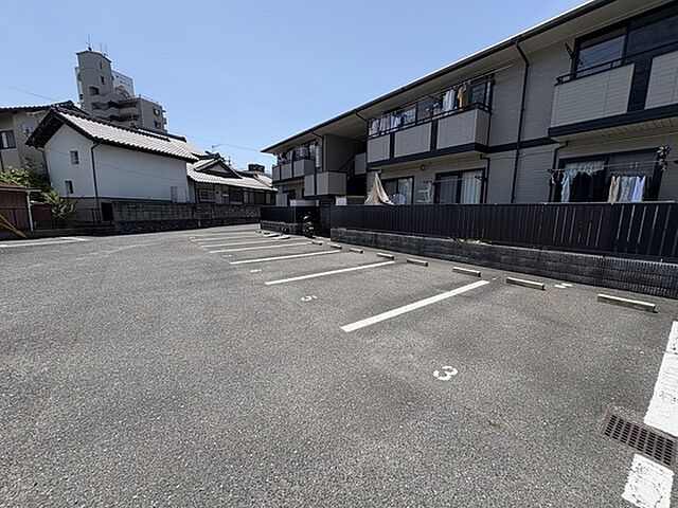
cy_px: 254
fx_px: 274
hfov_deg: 102.1
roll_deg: +0.3
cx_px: 339
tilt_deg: -9.4
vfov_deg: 85.7
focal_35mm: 14
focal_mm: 2.22
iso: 40
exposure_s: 1/1600
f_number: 2.2
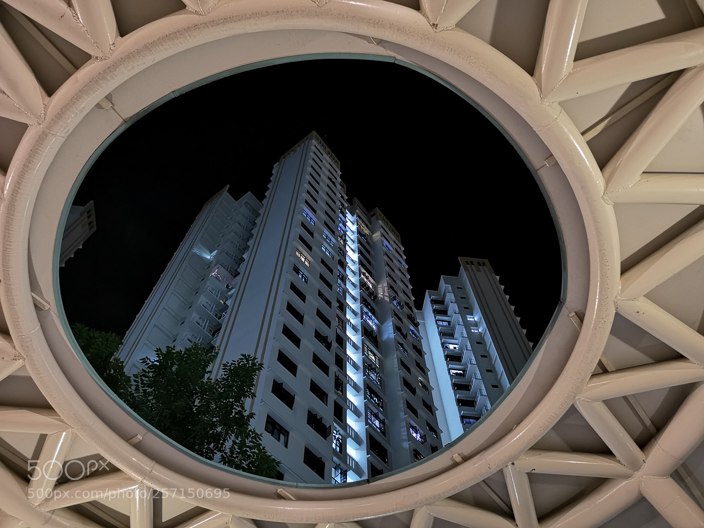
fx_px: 549
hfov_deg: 65.3
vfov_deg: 51.4
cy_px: 264
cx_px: 352
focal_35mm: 27
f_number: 1.8
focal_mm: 3.95
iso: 1000
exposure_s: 4
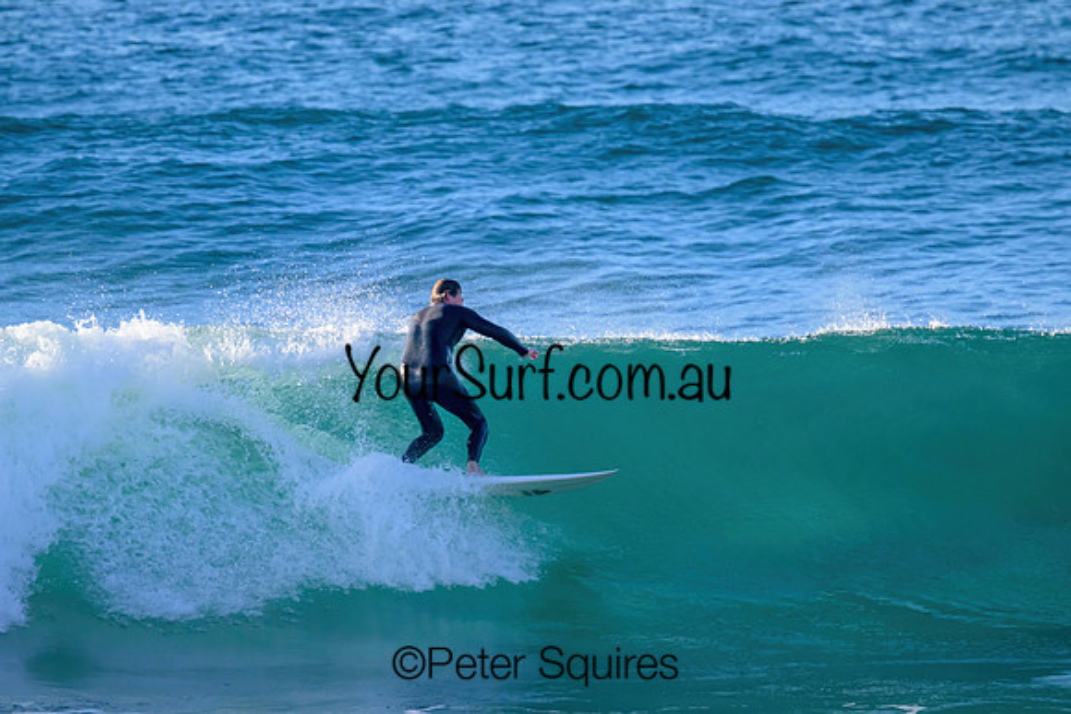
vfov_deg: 1.7
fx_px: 23804
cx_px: 536
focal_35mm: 800
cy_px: 357
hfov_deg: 2.6
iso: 2800
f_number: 11
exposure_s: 1/2000
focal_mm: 800
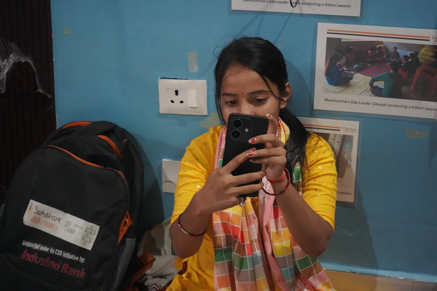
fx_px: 850
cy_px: 146
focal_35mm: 70
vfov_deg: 19.5
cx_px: 218
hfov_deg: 28.8
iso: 12800
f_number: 5.6
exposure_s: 1/80
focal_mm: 70
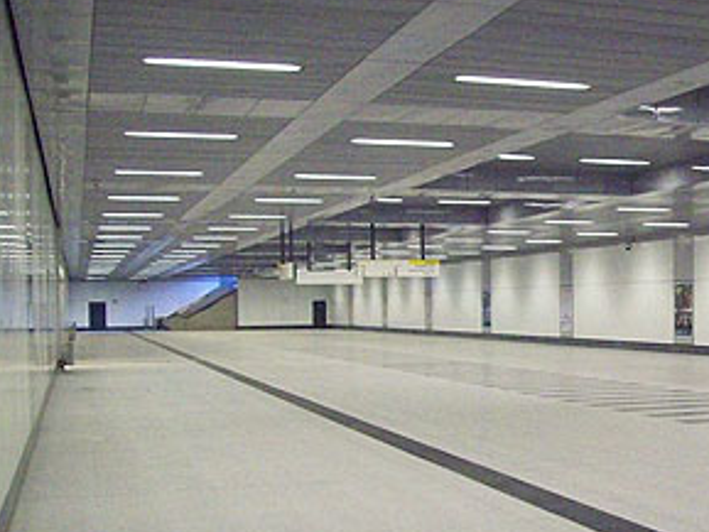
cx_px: 542
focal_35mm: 56
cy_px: 336
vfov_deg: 26.0
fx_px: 1147
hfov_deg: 33.6
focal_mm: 6
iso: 800
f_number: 2.7
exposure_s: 1/81.7
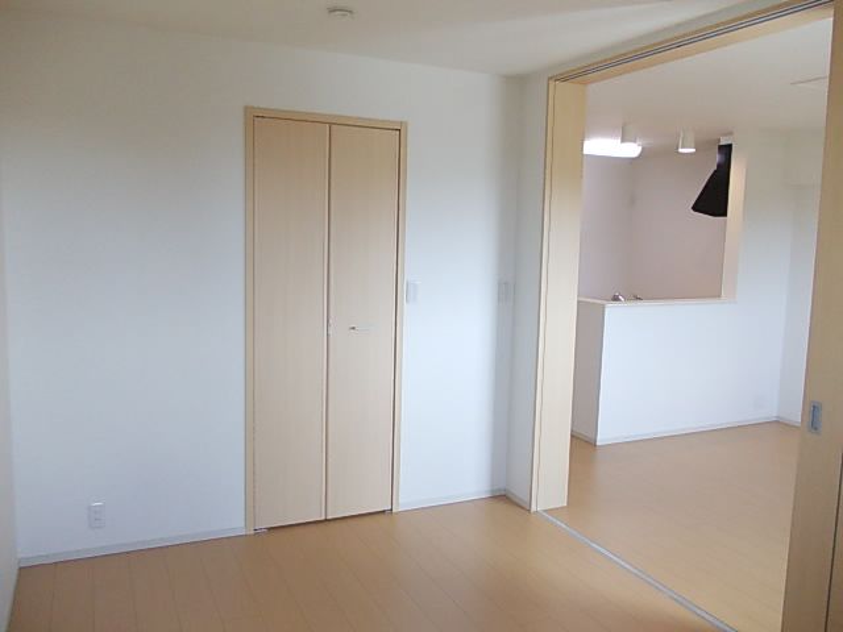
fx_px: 682
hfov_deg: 63.4
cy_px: 316
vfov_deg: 49.7
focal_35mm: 28
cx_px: 422
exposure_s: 1/80
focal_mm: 4
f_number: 2.7
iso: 200
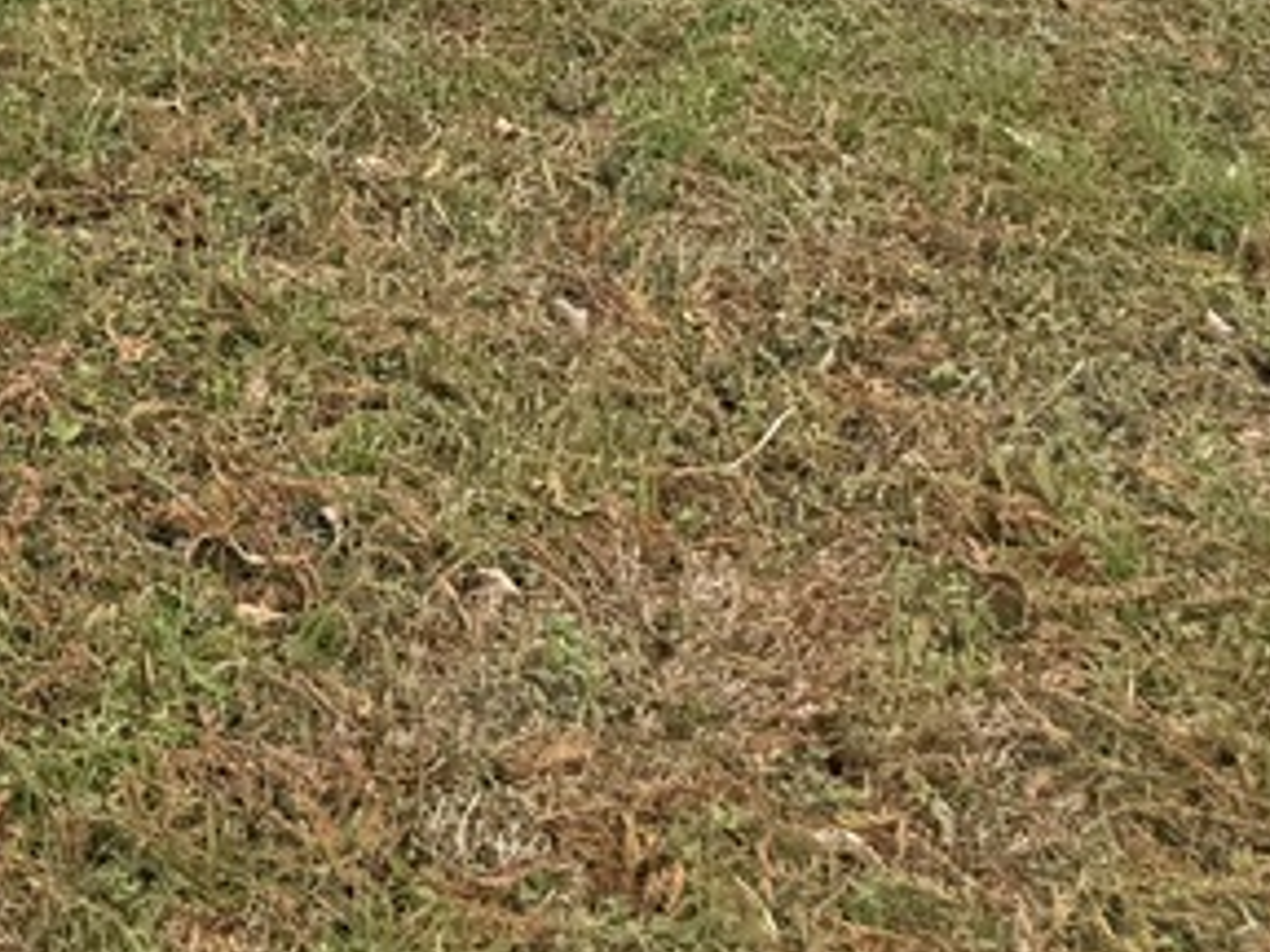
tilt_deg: -6.7
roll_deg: -0.6
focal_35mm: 120
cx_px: -1433
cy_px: -952
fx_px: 4403
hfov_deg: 13.5
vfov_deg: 11.2
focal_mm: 6.76
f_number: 1.78
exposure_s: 1/393
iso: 80
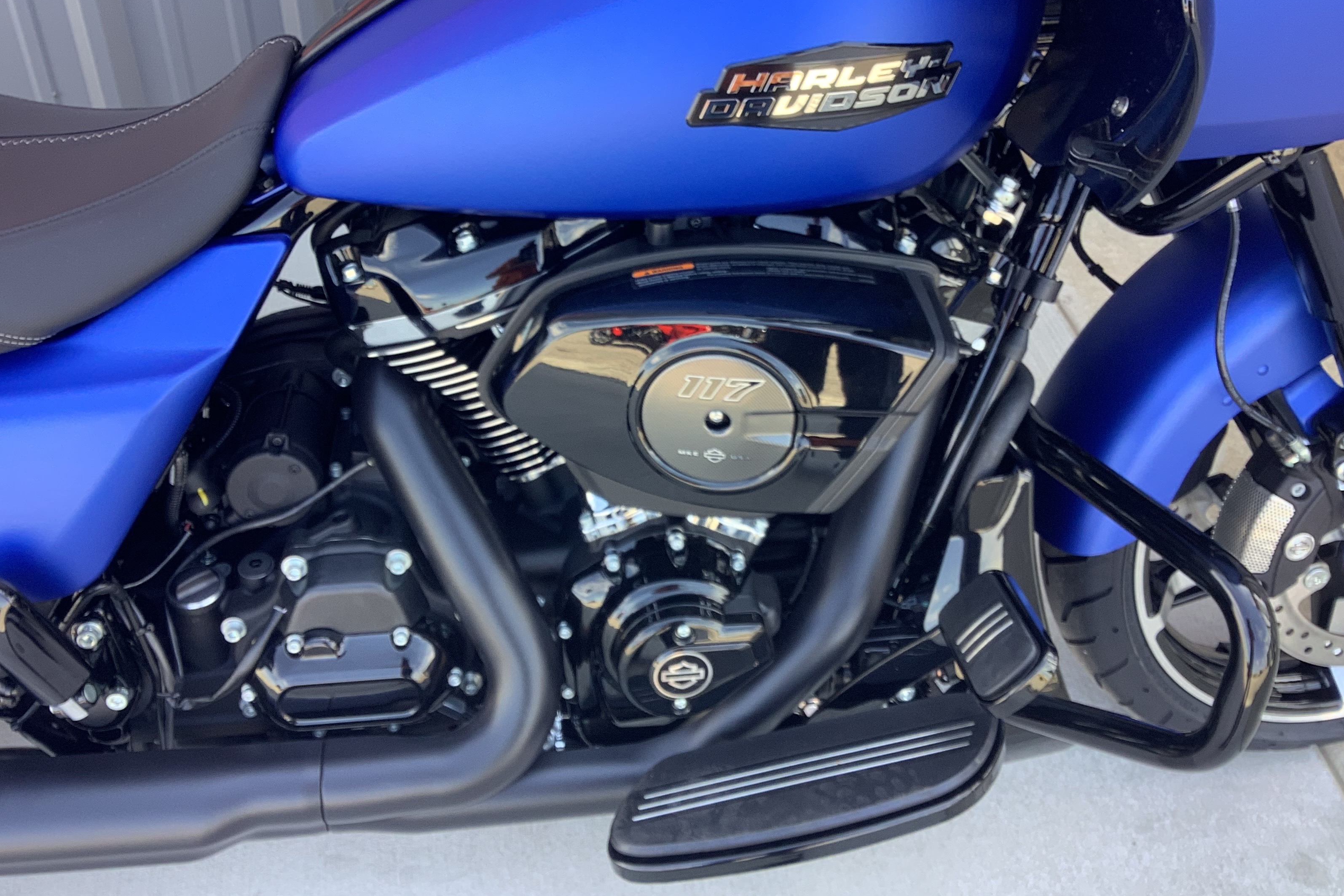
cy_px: 397
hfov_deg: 57.2
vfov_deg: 39.9
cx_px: 661
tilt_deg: -41.6
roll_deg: -5.0
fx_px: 1232
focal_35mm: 33
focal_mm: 3.3
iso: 50
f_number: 2.4
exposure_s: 1/100
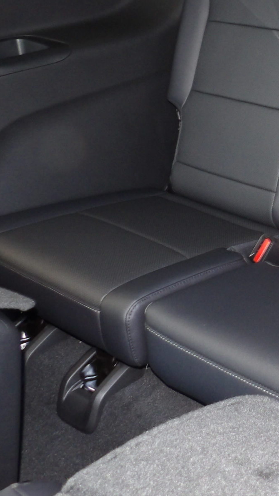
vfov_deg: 36.3
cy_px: 171
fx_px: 750
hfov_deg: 18.9
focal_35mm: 57
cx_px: 398
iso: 200
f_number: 3.2
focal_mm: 4.3
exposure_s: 1/32
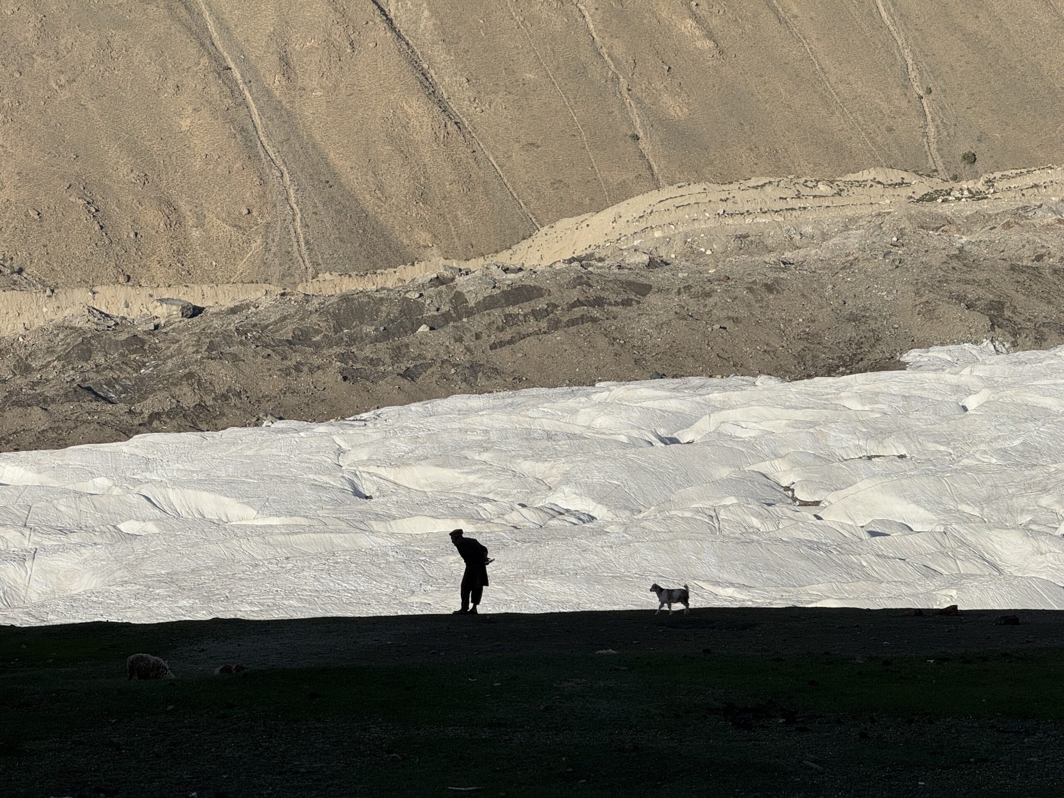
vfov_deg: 12.3
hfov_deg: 16.4
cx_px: 532
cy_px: 399
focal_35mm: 120
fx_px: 3688
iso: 50
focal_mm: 15.66
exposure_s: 1/1773
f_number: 2.8
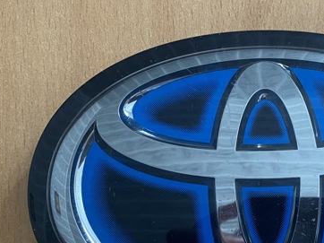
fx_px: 430
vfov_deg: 30.9
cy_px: 186
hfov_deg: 39.6
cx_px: 259
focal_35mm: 46
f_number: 1.8
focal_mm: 4.25
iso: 250
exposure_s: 1/60
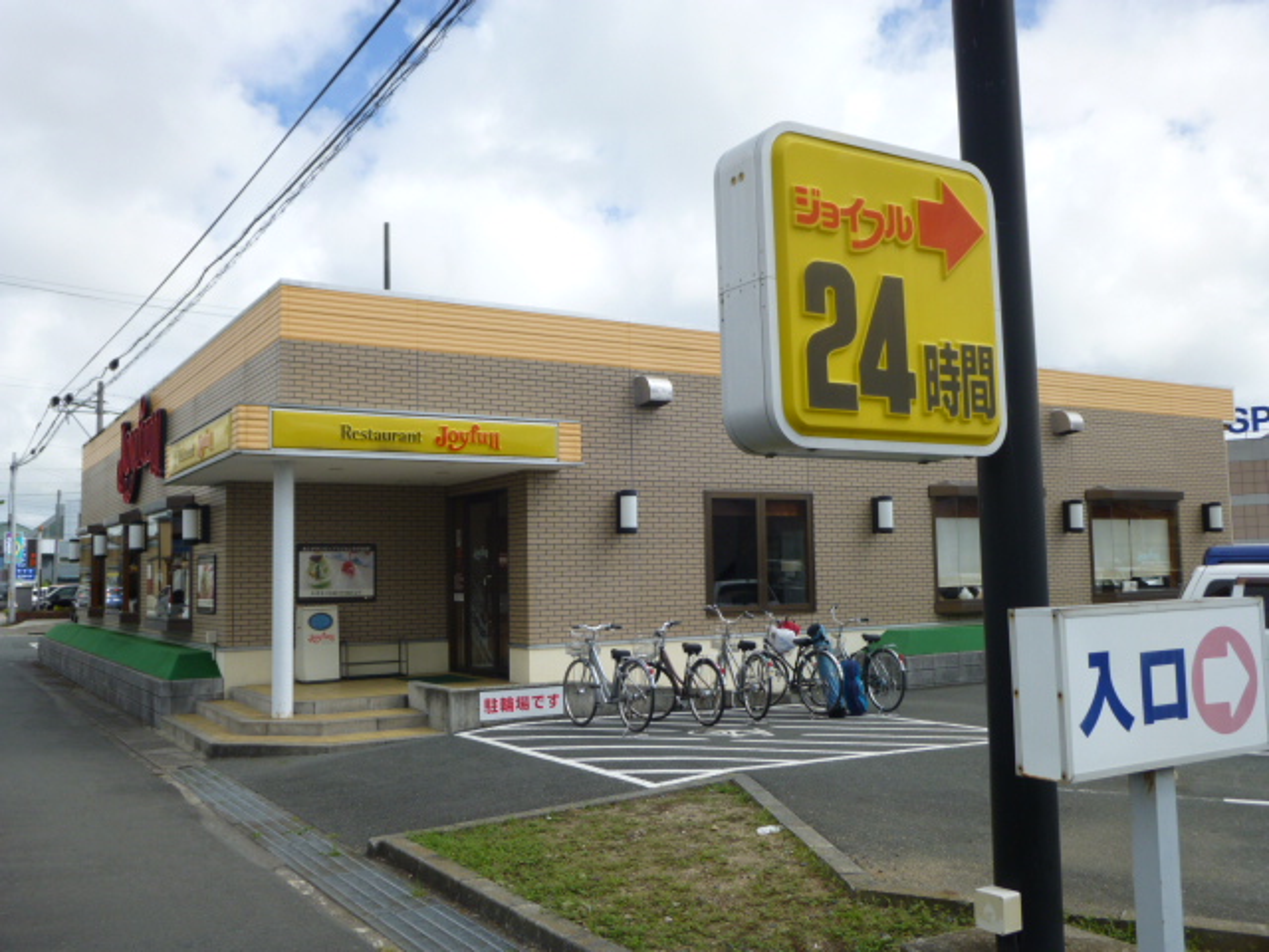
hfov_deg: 58.4
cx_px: 634
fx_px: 1136
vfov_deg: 45.4
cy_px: 476
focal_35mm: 31
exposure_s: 1/1000
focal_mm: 5.6
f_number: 3.4
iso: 100
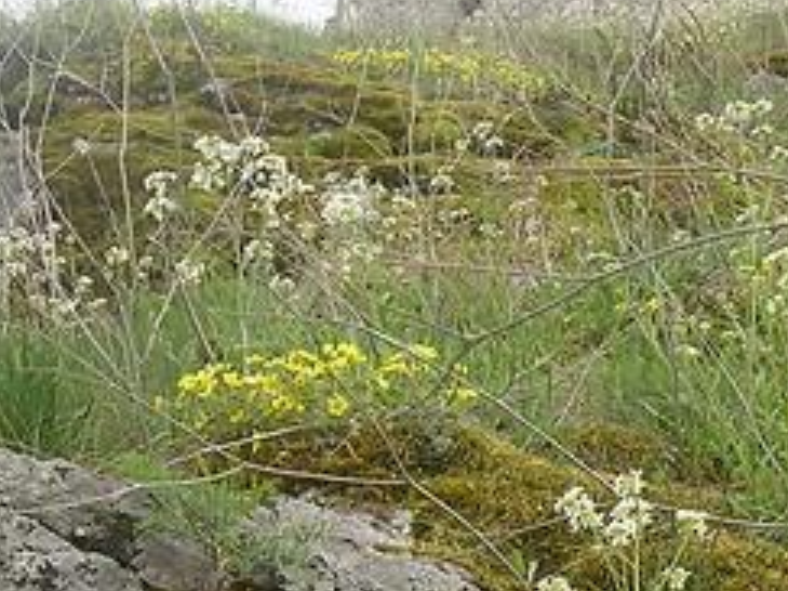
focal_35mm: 100
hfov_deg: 19.4
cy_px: 468
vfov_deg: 14.7
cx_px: 668
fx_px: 2275
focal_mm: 5.8
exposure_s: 1/180
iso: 100
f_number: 2.8
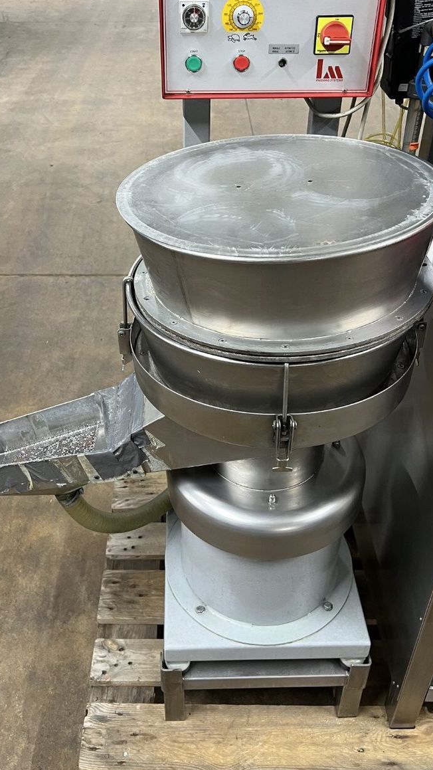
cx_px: 194
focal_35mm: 33
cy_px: 332
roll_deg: +0.1
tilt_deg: -35.1
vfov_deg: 59.3
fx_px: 674
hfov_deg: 35.6
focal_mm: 5.7
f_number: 1.5
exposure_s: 1/50
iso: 200
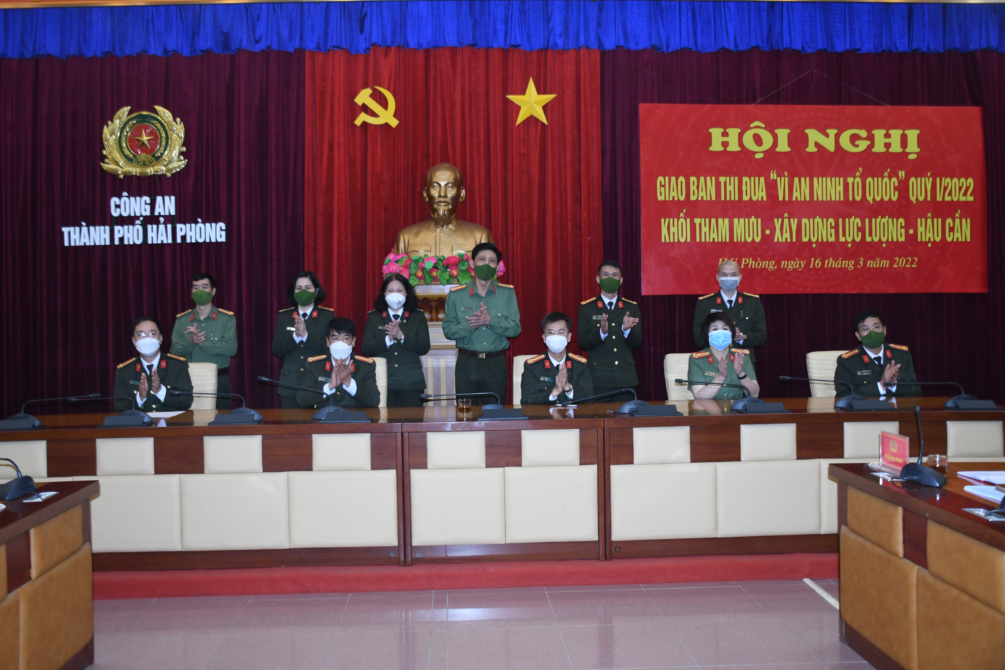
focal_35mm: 33
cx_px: 502
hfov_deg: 57.2
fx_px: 921
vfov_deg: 40.0
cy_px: 335
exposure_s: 1/200
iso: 1250
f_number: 4.5
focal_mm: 22
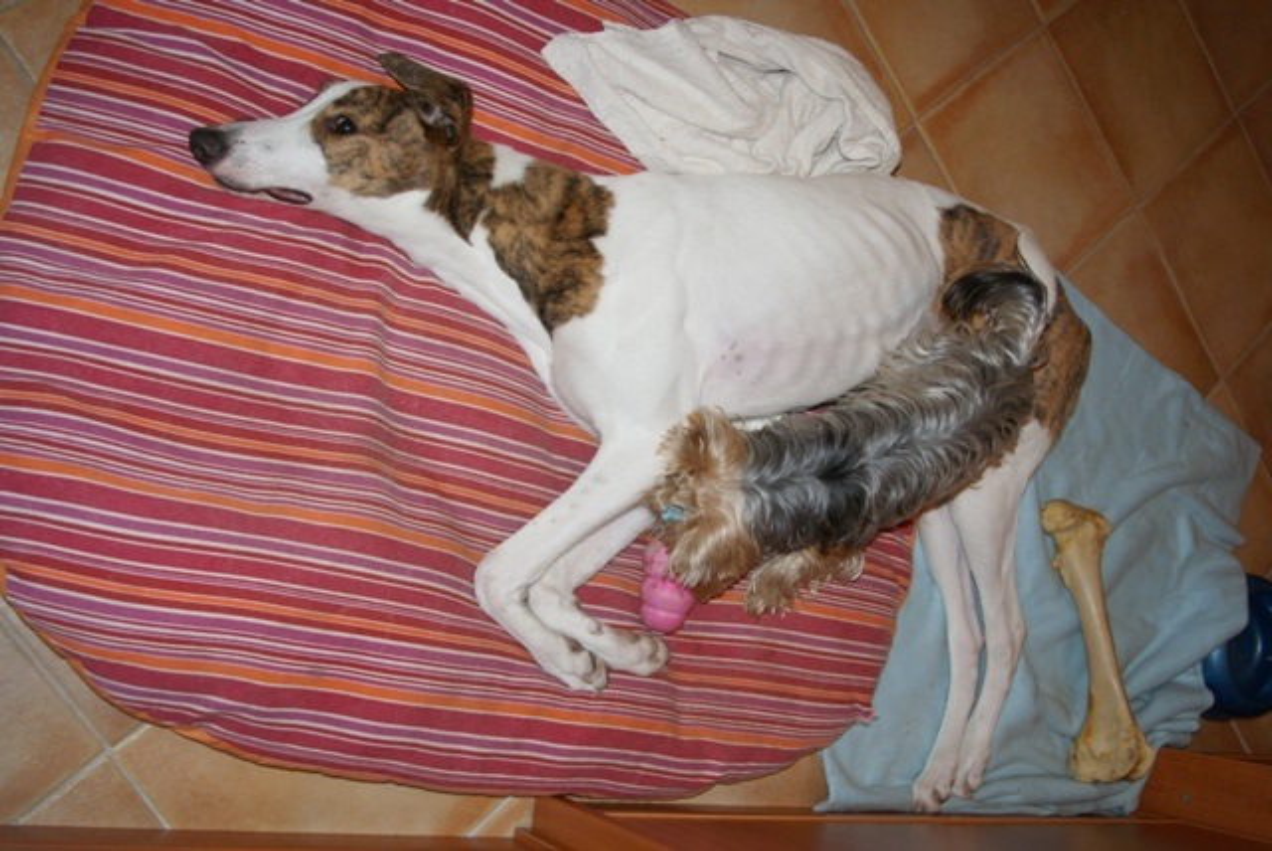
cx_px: 636
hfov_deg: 53.1
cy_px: 426
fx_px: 1273
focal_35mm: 36
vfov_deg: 36.9
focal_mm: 24
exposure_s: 1/60
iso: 400
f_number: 5.6
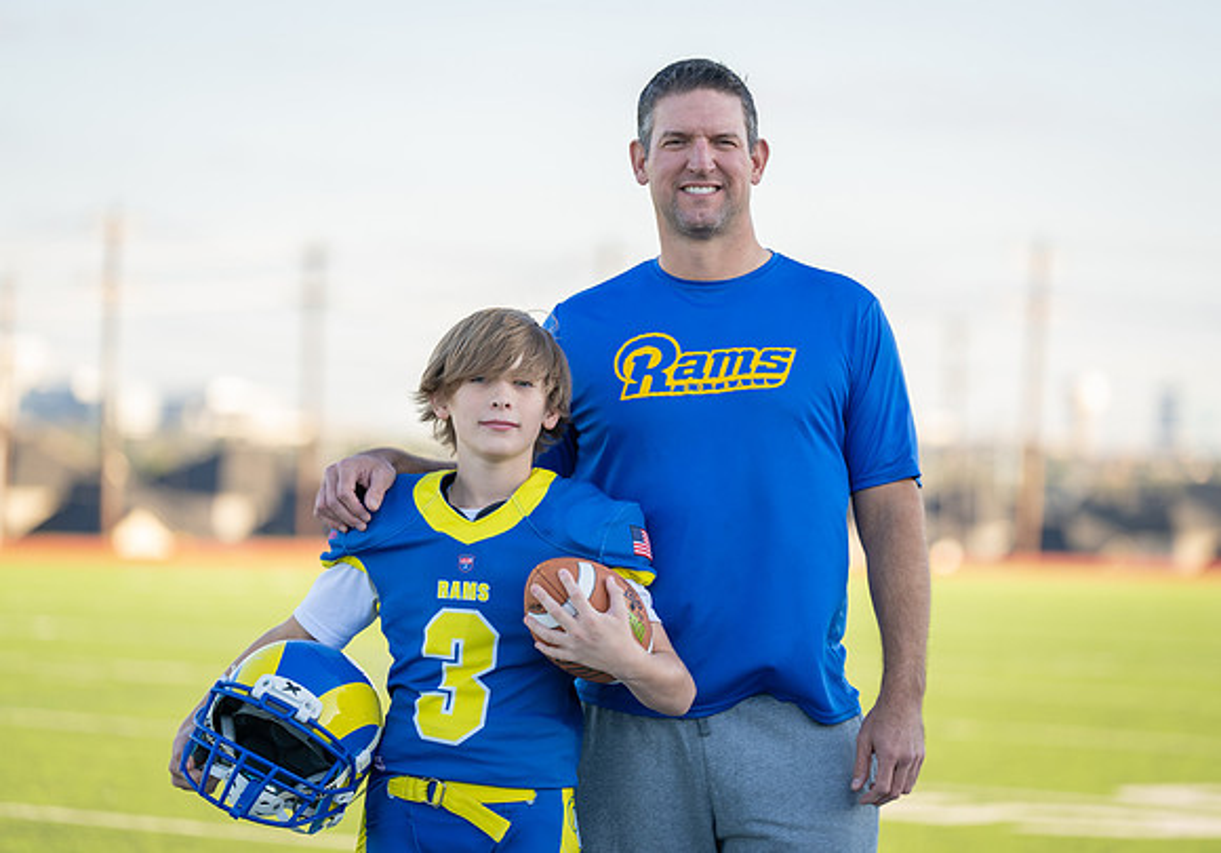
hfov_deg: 13.4
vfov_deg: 9.4
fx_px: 5189
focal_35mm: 151
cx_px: 640
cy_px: 426
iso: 100
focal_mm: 146
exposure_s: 1/320
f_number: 2.8
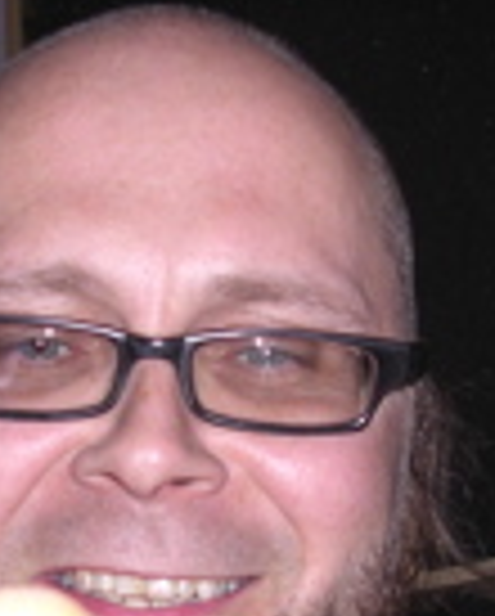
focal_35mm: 108
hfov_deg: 14.3
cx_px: 198
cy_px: 387
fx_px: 1973
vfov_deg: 17.7
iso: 100
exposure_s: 1/60.1
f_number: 2.8
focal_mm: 5.8
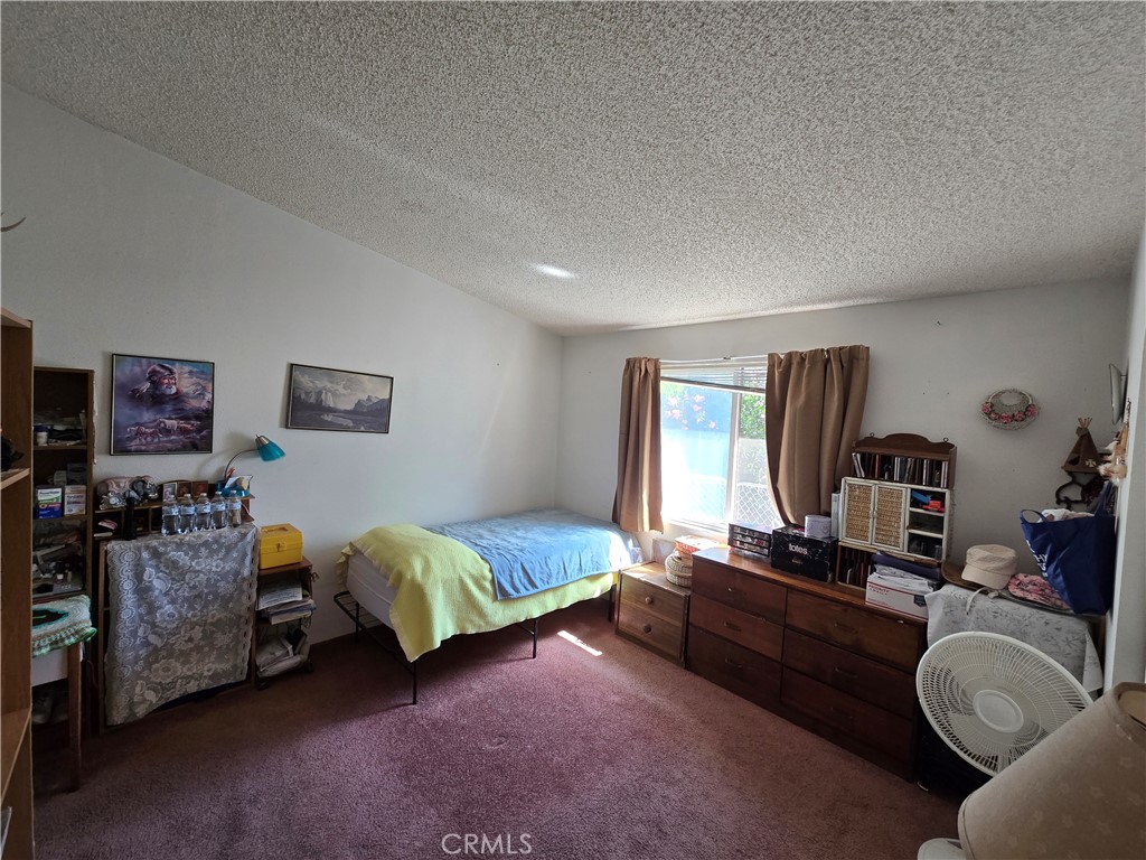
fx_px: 430
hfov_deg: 106.2
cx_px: 573
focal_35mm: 13
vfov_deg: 89.9
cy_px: 430
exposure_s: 1/60
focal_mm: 2.2
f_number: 2.2
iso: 125
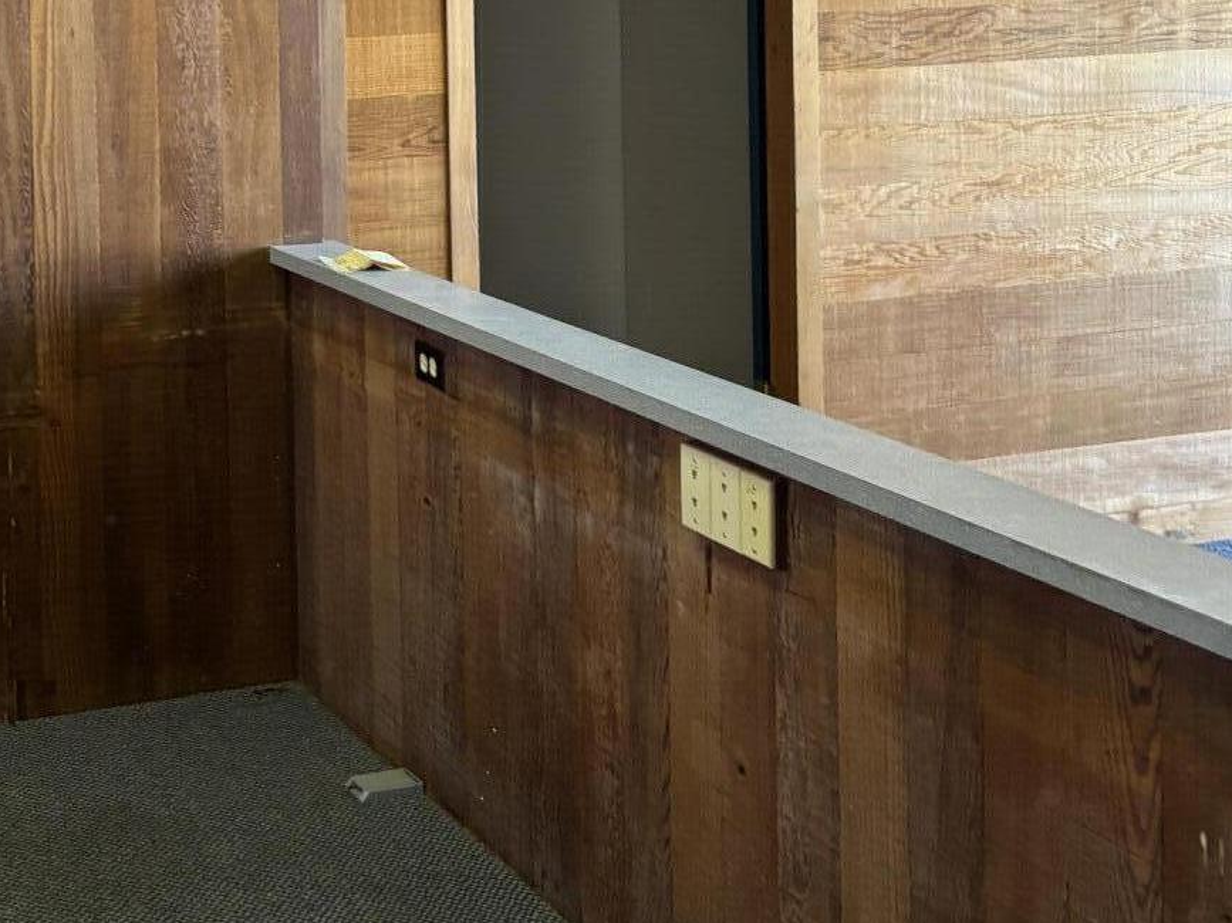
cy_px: 18
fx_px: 2135
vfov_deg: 23.5
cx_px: 188
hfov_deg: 31.1
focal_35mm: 60
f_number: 1.6
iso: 200
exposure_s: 1/60
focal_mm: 5.96
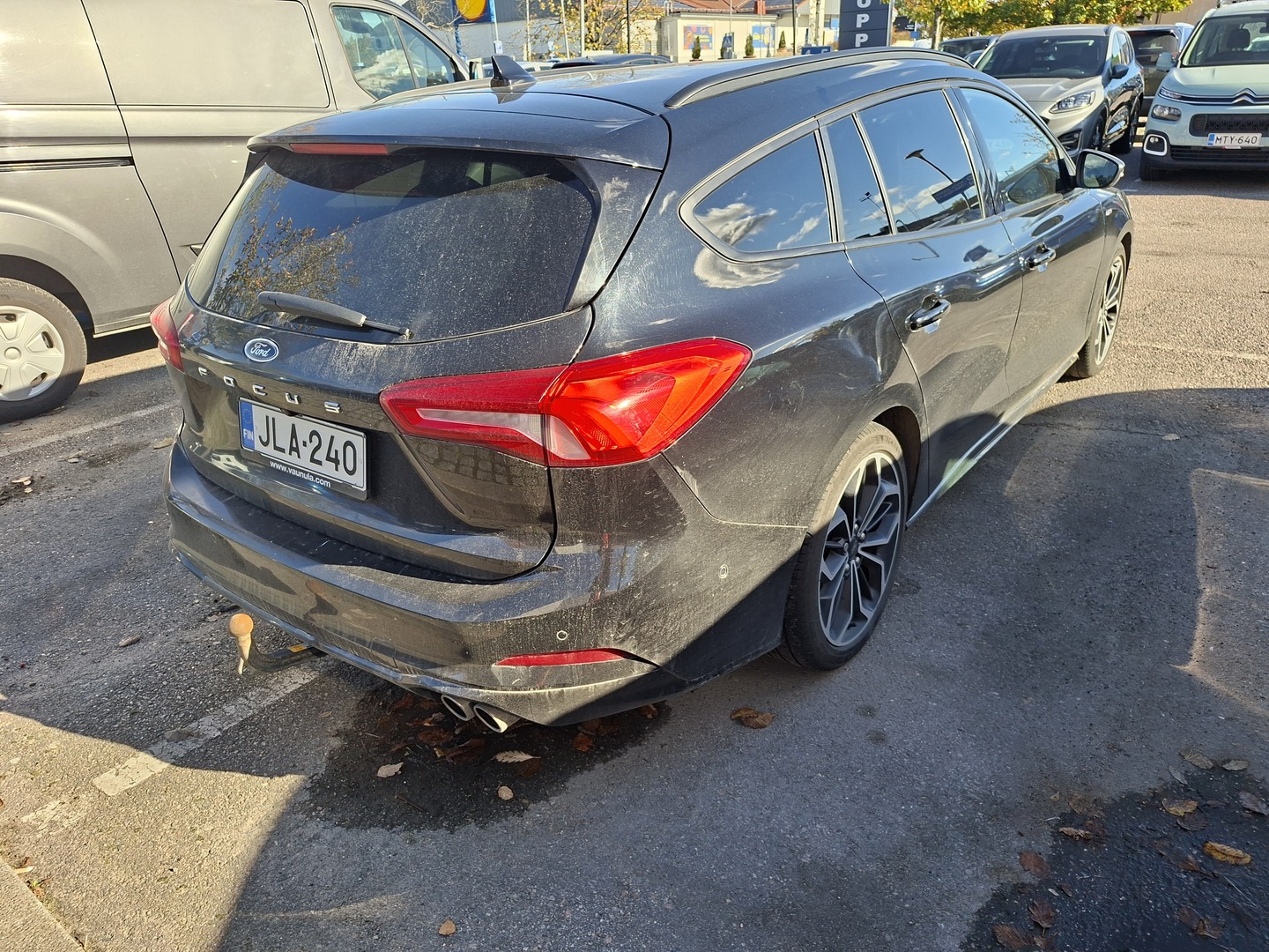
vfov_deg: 58.9
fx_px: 843
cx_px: 634
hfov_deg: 73.9
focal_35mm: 23
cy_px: 476
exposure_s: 1/587
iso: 50
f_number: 1.8
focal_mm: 5.54
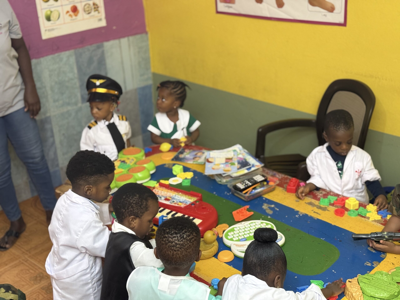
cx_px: 200
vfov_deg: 30.3
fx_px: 555
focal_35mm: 48
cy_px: 150
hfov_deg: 39.7
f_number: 1.78
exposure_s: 1/50
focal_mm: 6.76
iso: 250
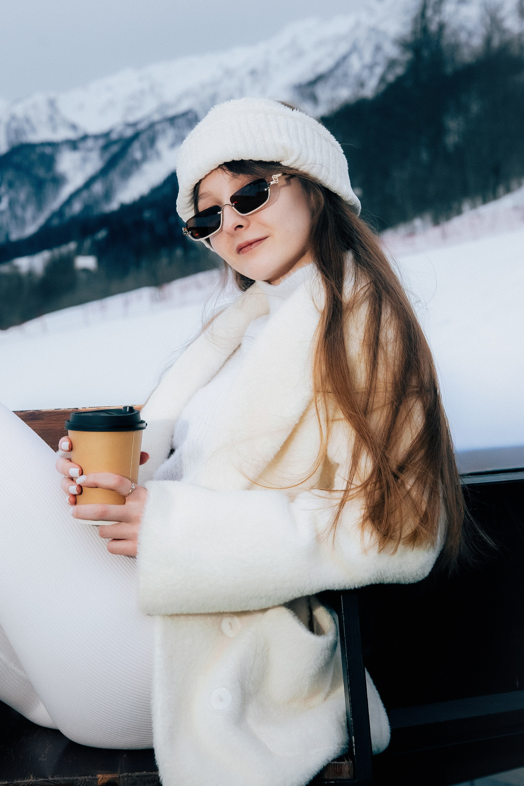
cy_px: 348
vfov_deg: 25.3
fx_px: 1747
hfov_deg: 17.0
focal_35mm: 80
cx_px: 193
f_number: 6.3
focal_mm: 61
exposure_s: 1/100
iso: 500
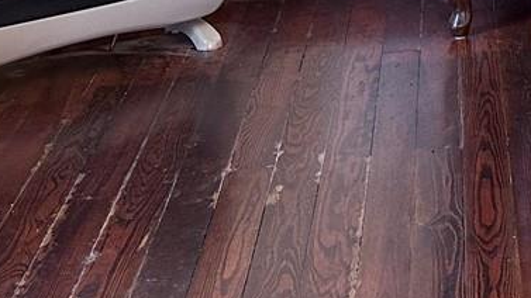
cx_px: 972
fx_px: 1563
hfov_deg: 16.1
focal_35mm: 111
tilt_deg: -2.3
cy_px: -416
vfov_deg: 9.7
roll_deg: -1.4
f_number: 1.78
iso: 160
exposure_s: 1/120
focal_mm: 6.86
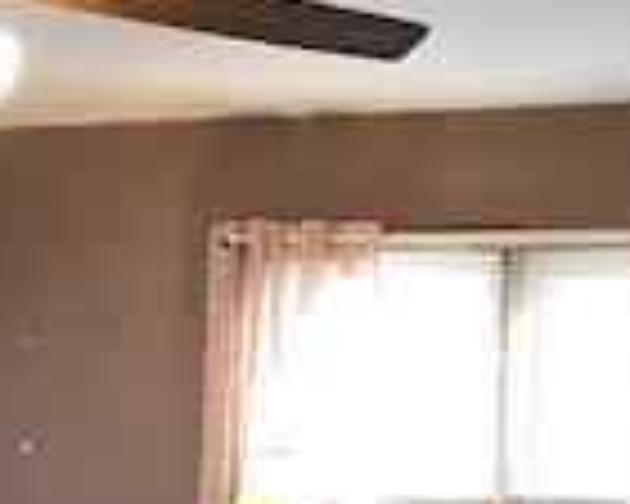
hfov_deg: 16.5
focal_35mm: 116
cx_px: 410
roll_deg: -1.5
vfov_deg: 12.4
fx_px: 2163
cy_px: 855
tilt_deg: -8.7
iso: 125
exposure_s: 1/60
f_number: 1.8
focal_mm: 4.25
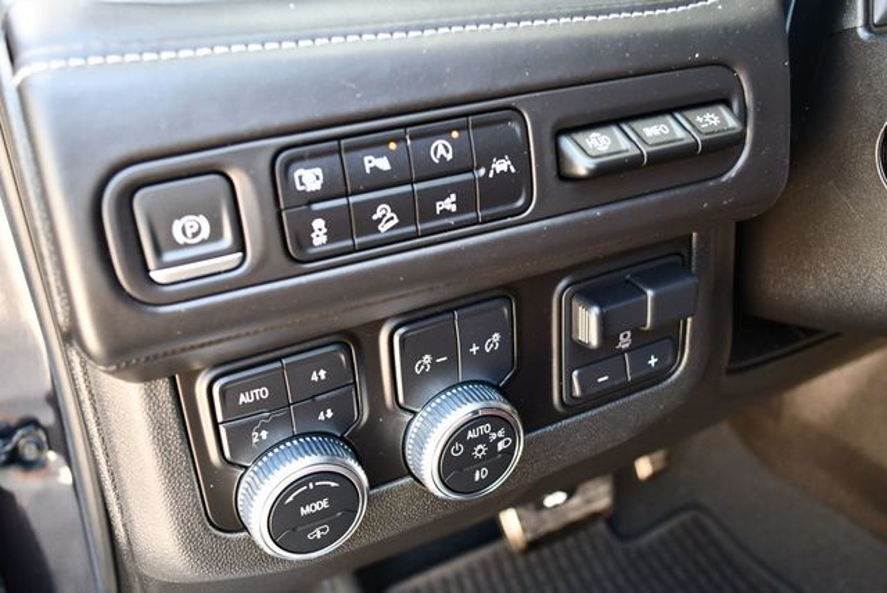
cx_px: 444
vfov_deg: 36.9
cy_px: 296
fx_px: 888
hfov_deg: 53.1
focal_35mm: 36
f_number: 3.5
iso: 1250
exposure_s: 1/125
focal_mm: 18
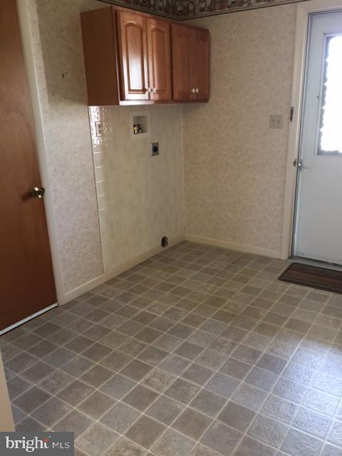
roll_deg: +1.4
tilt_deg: -16.9
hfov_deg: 48.2
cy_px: 228
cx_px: 171
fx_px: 382
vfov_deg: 61.7
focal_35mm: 29
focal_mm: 4.15
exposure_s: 1/30
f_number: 2.2
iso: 100
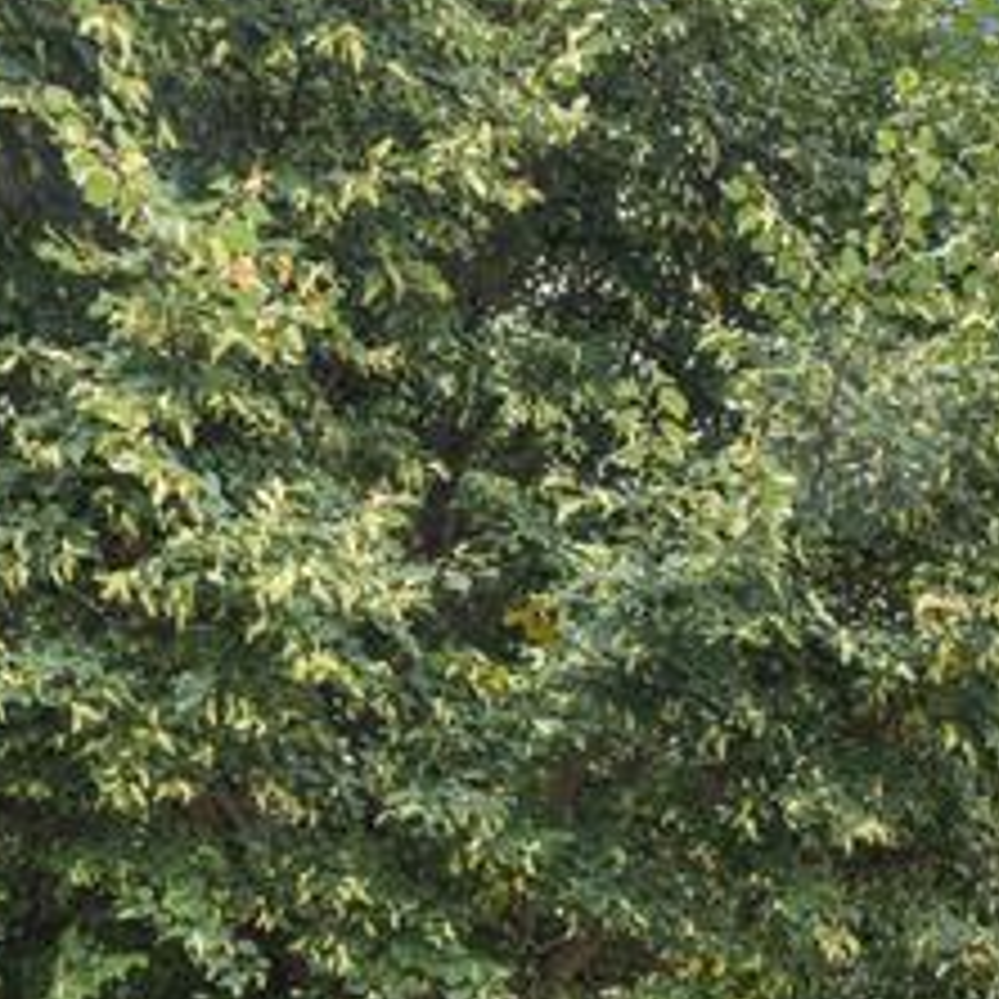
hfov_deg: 27.8
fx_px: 1796
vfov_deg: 26.1
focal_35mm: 55
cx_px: 1156
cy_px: 1325
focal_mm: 14
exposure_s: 1/30
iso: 320
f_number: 10
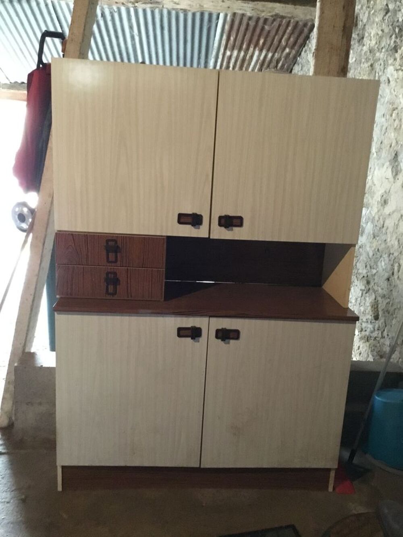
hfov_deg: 45.4
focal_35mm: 31
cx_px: 202
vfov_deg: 58.3
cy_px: 268
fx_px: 481
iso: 800
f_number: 2.4
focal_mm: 3.3
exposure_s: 1/17
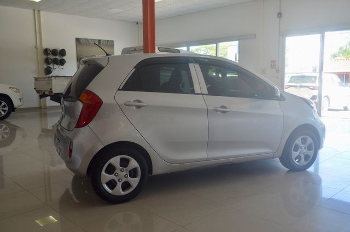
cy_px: 116
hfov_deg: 57.3
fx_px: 320
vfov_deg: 39.8
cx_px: 175
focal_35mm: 33
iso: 400
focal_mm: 22
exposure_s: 1/125
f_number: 5.6
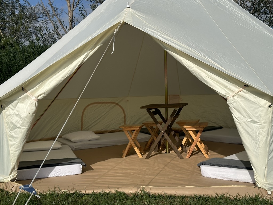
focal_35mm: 48
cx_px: 136
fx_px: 379
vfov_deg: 30.3
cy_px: 102
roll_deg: +1.9
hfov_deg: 39.7
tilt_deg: -0.4
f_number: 1.78
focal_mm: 6.86
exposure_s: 1/7634
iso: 64
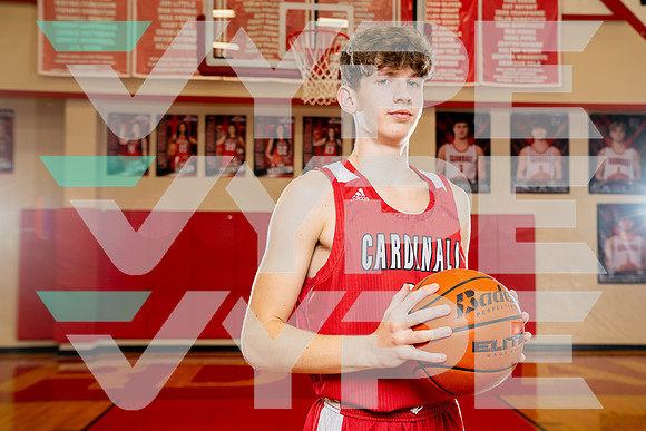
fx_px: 734
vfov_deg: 32.7
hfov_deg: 47.4
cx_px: 348
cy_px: 217
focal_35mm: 41
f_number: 4.5
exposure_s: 1/250
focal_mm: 38
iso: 500
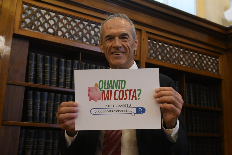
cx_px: 116
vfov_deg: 31.9
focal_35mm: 42
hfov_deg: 46.4
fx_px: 271
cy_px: 78
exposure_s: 1/160
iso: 4000
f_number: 5
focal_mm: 28
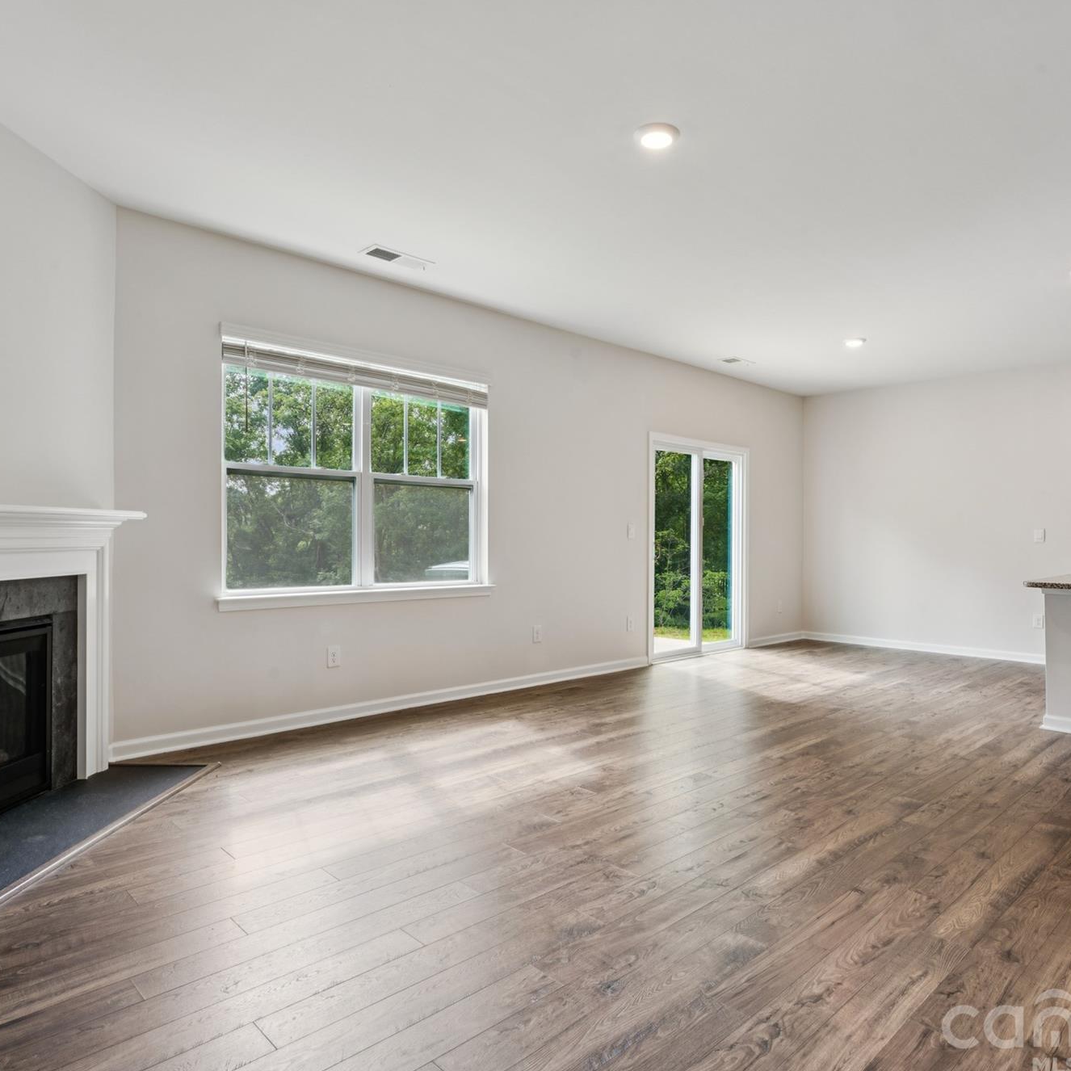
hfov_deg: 70.2
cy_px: 537
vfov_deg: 70.5
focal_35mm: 22
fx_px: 758
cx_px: 601
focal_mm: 16.5
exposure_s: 1/3.33
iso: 100
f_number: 13
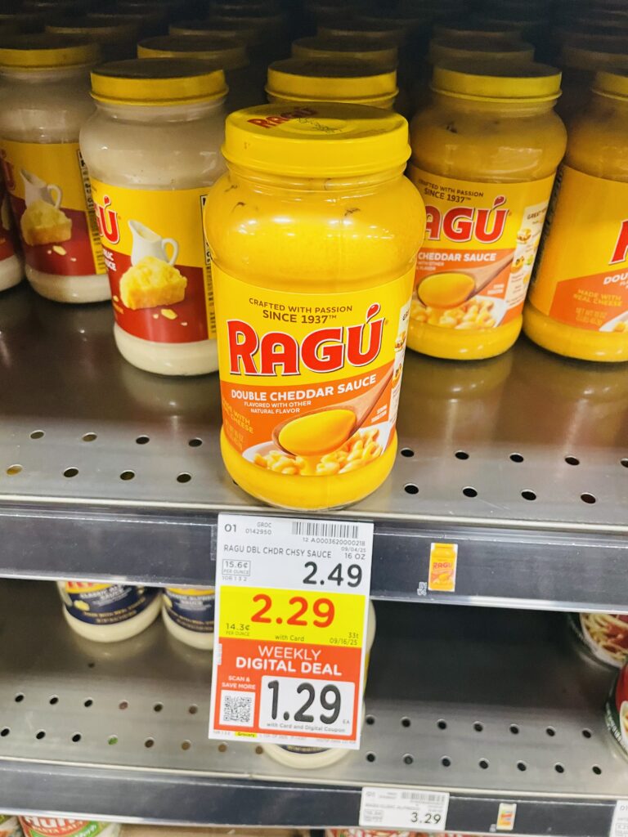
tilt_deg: -37.9
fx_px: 629
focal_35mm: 26
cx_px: 314
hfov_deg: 53.1
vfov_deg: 67.3
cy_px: 418
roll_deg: -0.4
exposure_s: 1/60
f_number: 1.6
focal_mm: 4.2
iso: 320
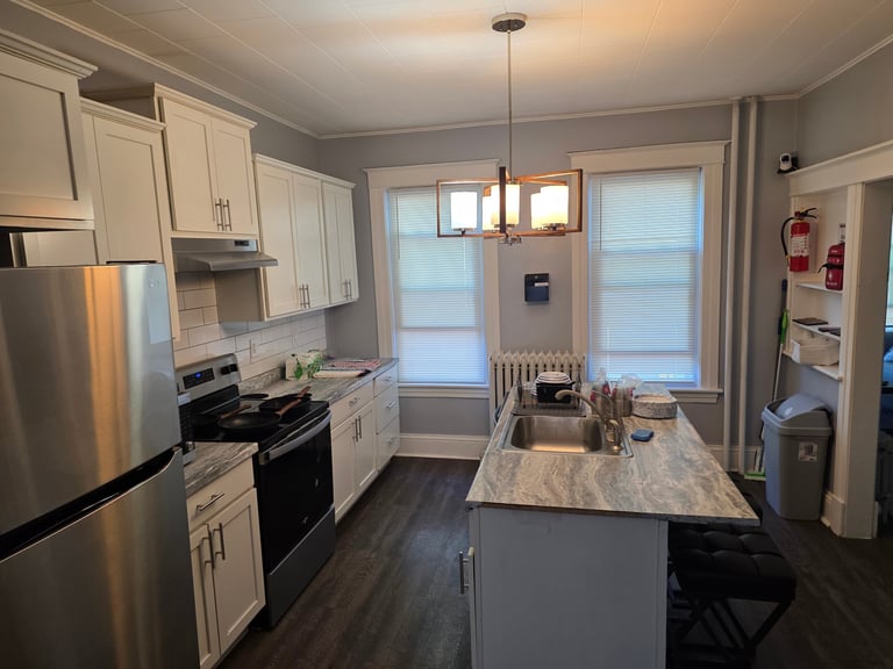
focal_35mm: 23
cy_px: 334
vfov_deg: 58.9
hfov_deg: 73.9
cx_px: 446
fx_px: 593
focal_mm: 6.25
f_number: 1.7
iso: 200
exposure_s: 1/120
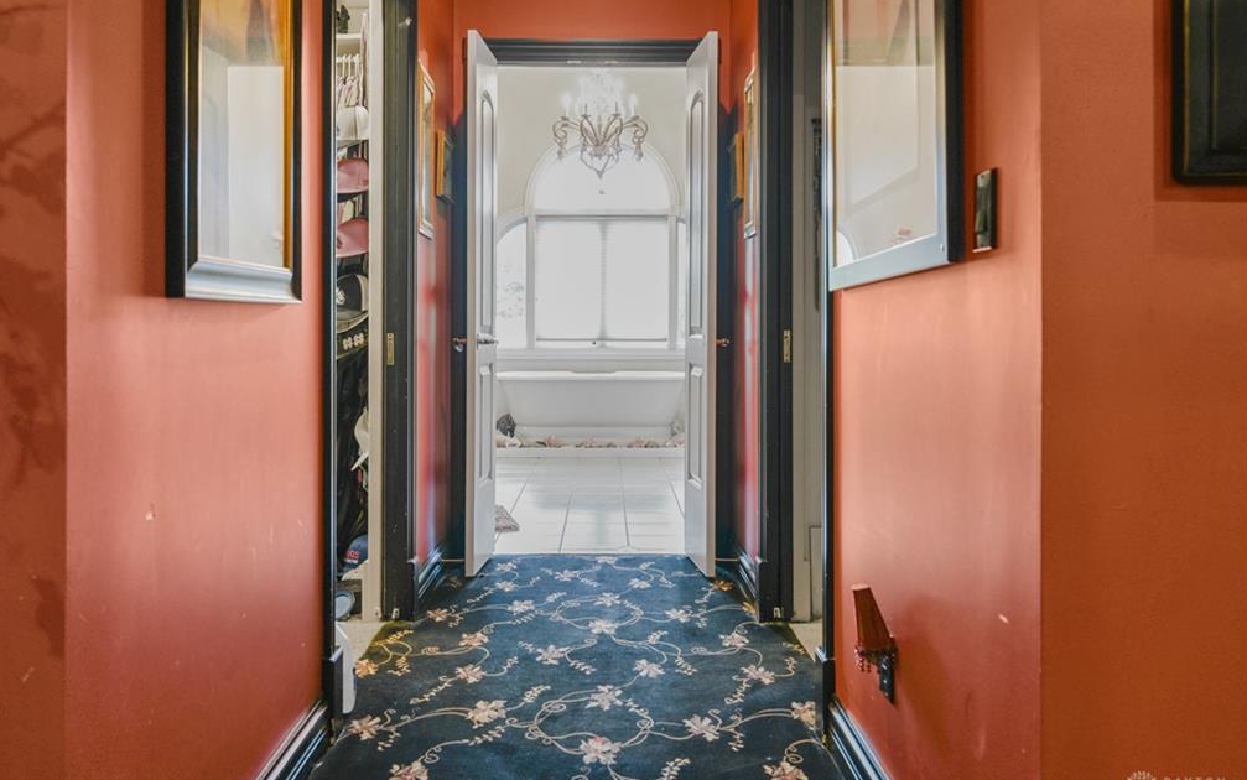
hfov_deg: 64.6
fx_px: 986
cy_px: 379
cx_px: 615
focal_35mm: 29
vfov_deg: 43.2
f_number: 5.6
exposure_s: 1/2
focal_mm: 28
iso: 50
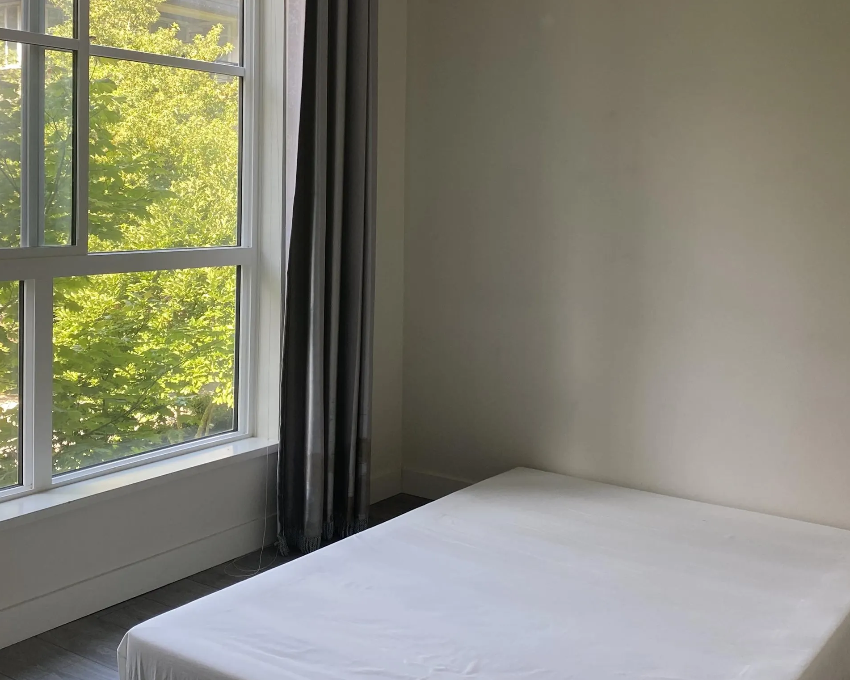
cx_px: 396
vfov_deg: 36.1
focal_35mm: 41
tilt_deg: -2.9
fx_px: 1031
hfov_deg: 44.8
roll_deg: -1.4
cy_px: 232
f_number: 1.8
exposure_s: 1/121
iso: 50
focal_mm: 4.25
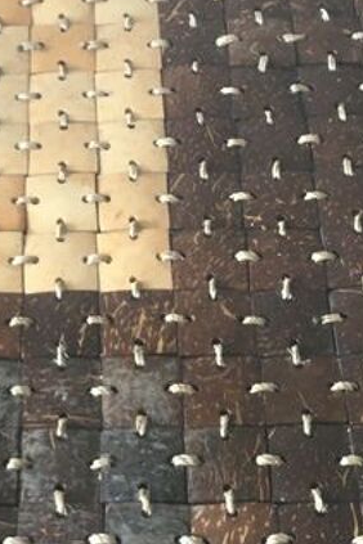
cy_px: 125
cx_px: 54
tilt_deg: -48.5
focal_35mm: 95
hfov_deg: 14.3
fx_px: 1437
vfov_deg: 21.3
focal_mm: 4.15
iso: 125
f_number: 2.2
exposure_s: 1/33
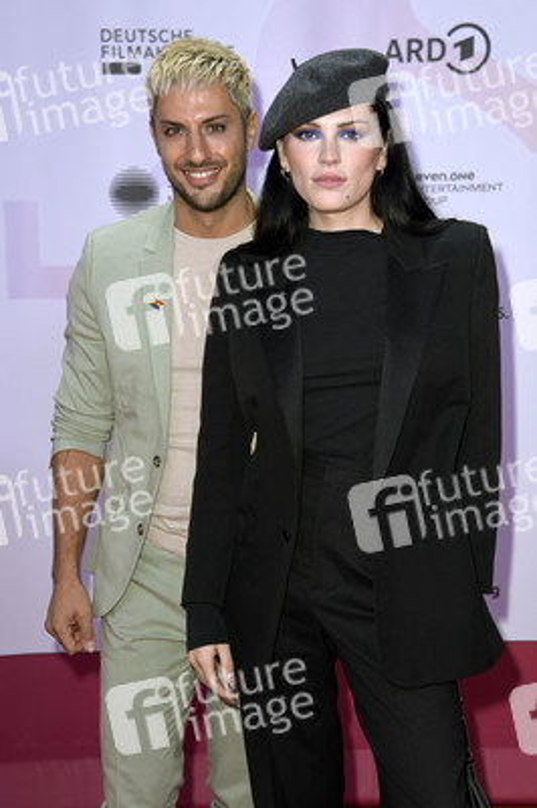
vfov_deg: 24.8
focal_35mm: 82
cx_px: 268
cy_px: 404
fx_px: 1838
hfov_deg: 16.6
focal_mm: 82
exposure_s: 1/250
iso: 400
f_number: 5.6
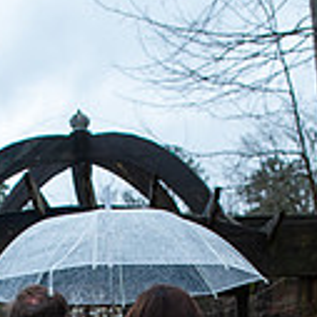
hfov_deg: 23.8
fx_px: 746
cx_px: 97
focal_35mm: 72
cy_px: 482
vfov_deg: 20.4
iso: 640
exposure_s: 1/160
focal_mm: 24
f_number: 3.2
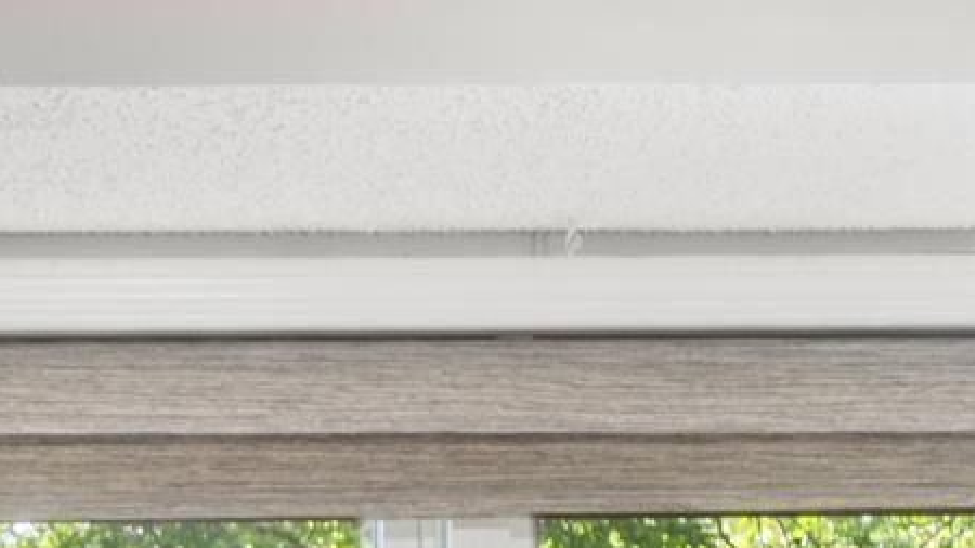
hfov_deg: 11.6
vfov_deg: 7.4
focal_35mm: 157
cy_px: 1182
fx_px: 4058
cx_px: -1265
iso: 200
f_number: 9
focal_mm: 18
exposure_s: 1/2
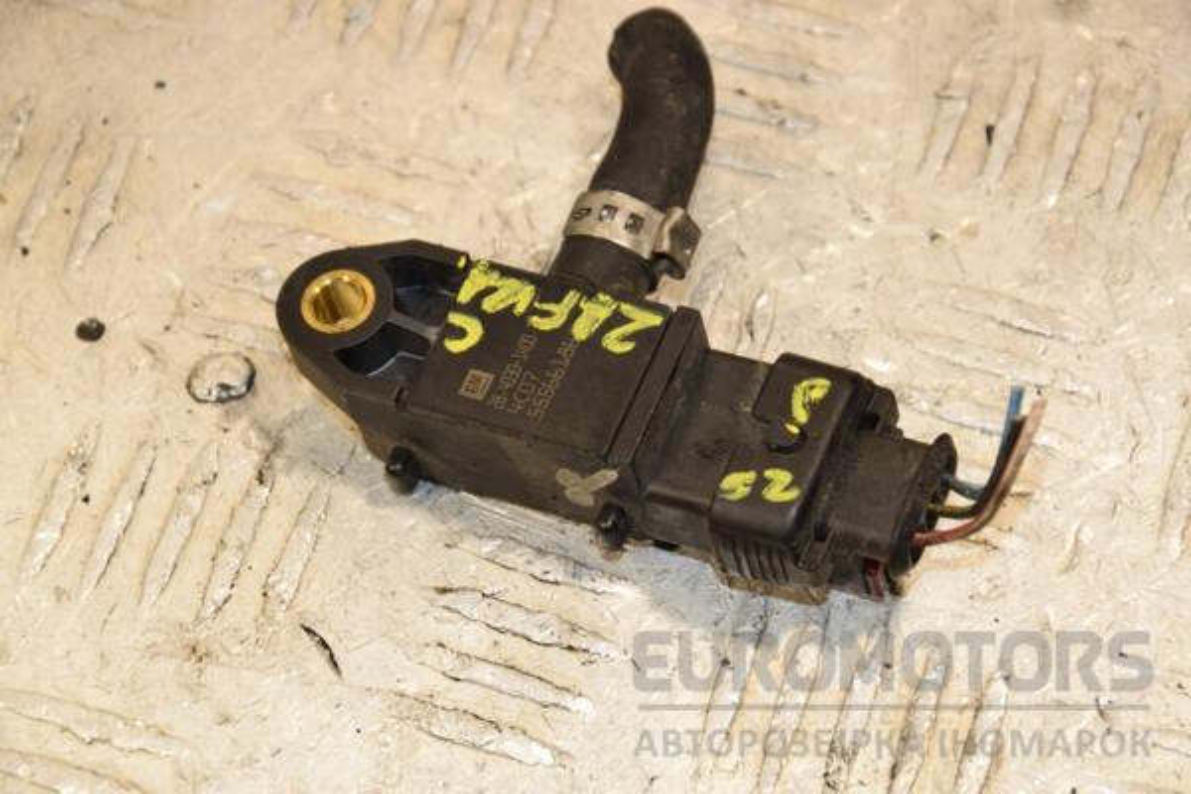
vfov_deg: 8.7
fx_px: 5210
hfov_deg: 13.0
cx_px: 596
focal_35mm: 158
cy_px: 397
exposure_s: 1/200
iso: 800
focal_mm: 105
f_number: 9
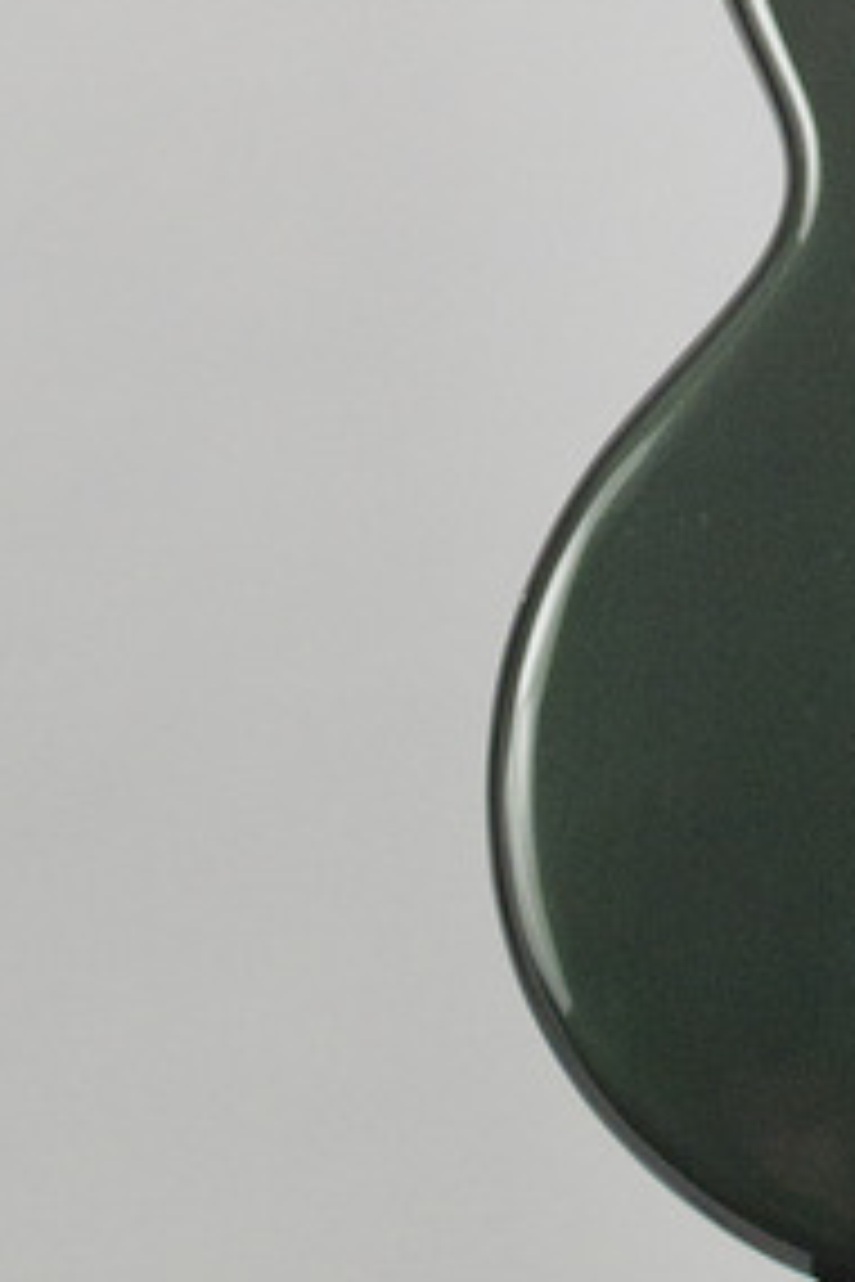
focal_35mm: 183
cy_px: -463
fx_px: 6519
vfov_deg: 10.9
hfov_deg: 7.4
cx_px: 1127
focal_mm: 34
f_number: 5
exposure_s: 1/50
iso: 400
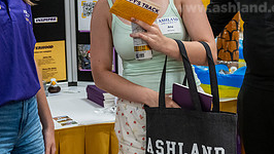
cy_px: 29
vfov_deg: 16.4
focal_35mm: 73
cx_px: 127
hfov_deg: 28.9
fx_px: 531
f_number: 3.2
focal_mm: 32
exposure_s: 1/200
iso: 2500
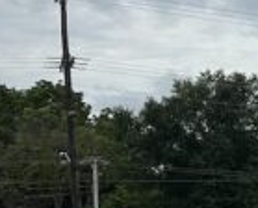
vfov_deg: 11.7
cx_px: 663
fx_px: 988
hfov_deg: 11.6
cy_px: 266
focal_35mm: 129
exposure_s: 1/5263
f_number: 1.78
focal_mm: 6.86
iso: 80
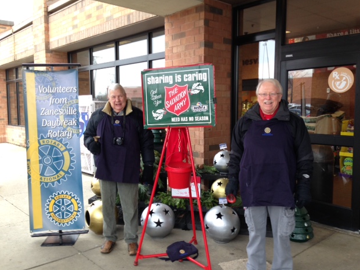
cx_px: 181
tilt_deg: -6.1
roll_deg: -1.1
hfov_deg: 53.9
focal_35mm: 34
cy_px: 136
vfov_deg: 41.8
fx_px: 354
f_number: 2.4
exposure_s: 1/24
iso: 50
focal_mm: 4.12
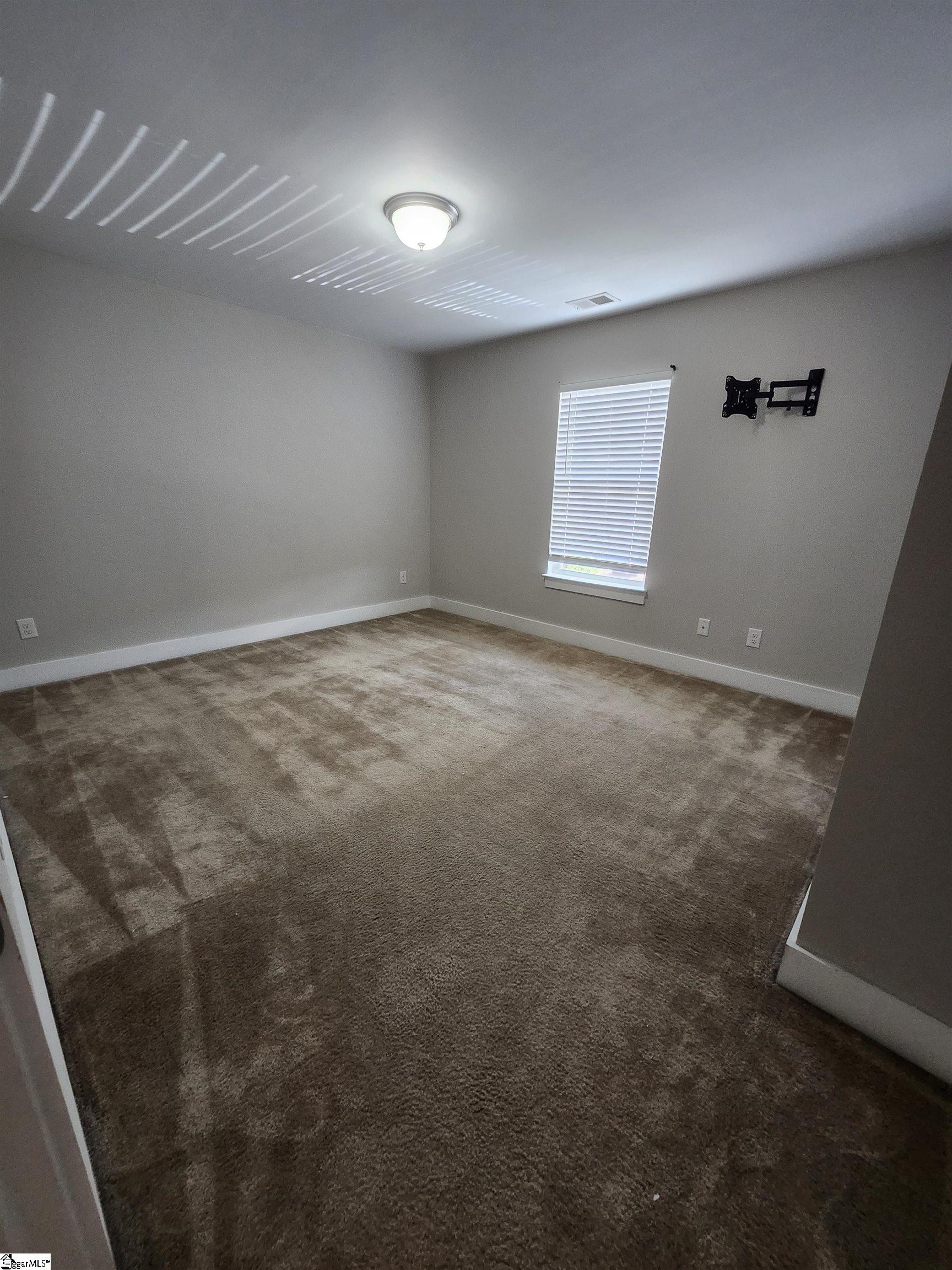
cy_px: 635
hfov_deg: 89.9
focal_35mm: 13
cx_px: 476
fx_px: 477
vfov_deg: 106.2
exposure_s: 1/60
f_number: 2.2
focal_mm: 1.74
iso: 200
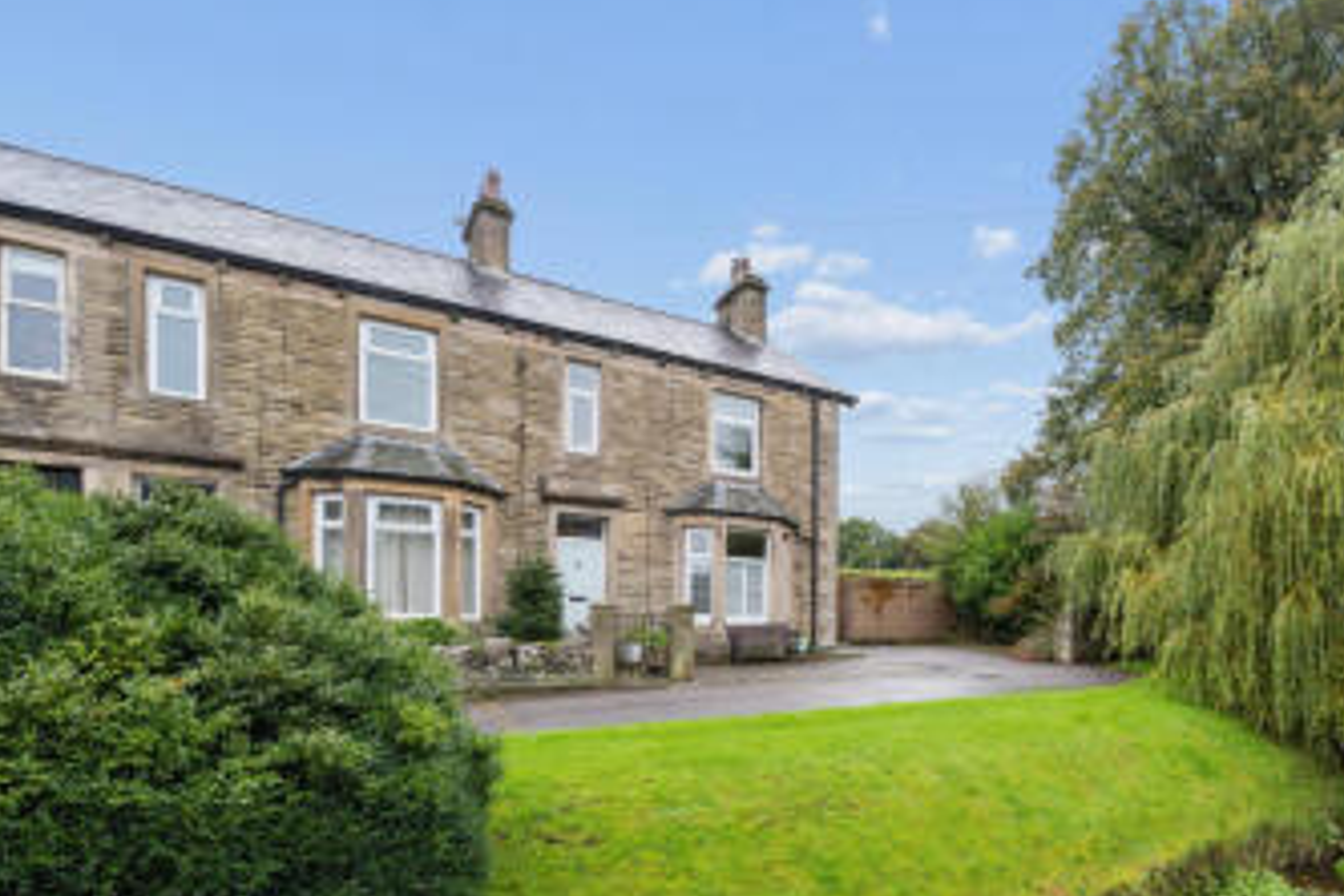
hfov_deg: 80.6
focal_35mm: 20
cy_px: 607
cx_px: 916
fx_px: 747
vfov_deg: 60.3
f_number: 7.1
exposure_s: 1/200
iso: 640
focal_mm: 14
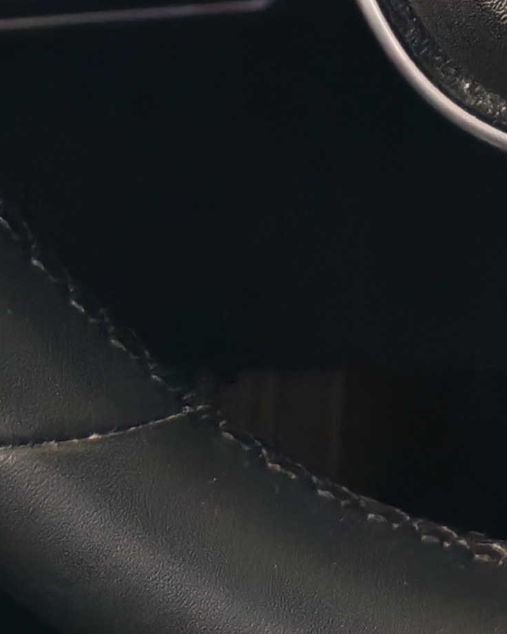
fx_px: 2459
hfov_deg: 11.1
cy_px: -416
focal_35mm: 131
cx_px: 846
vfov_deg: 13.5
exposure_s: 1/50
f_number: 1.9
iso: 1600
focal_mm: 6.12
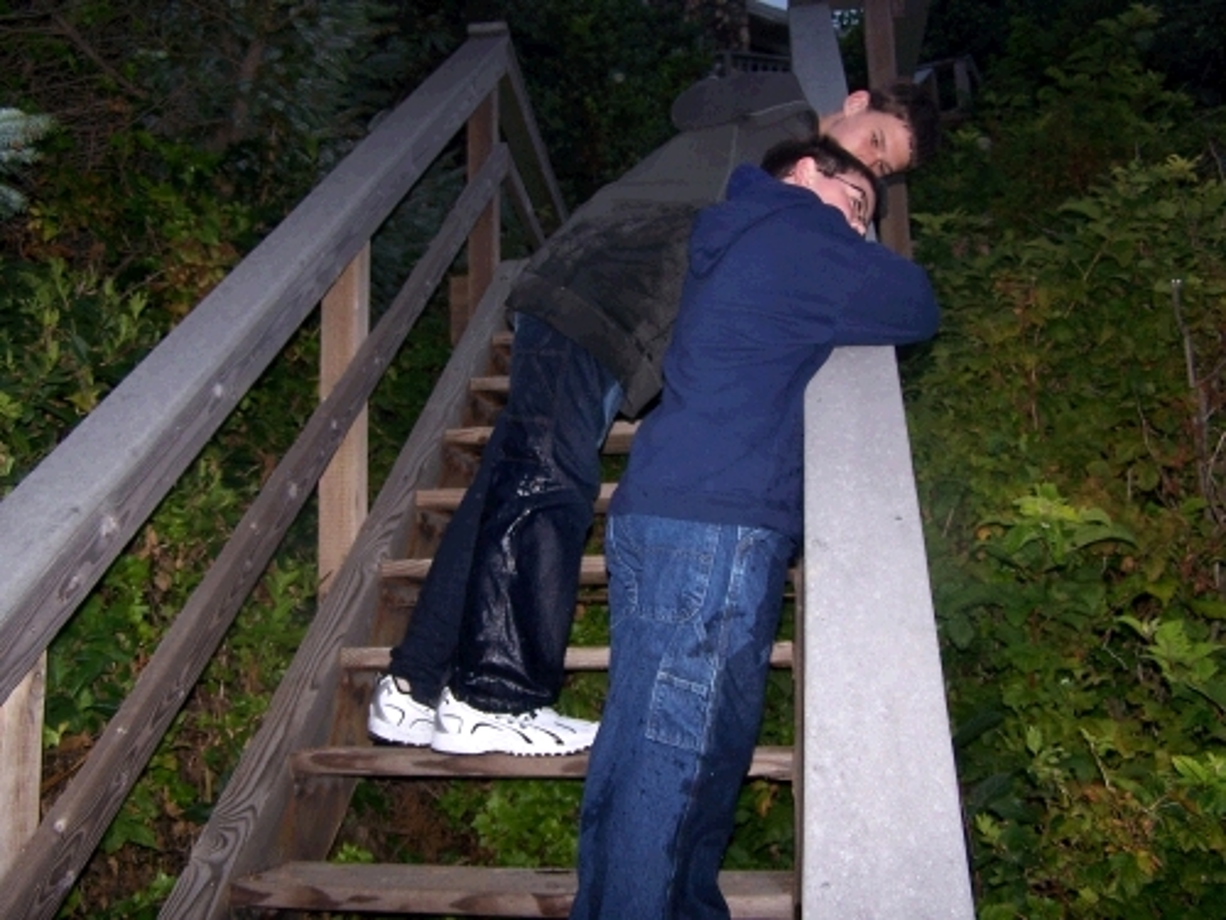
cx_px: 613
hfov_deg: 49.0
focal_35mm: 38
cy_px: 460
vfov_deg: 37.7
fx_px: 1346
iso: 80
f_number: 2.8
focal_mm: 6.3
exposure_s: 1/60
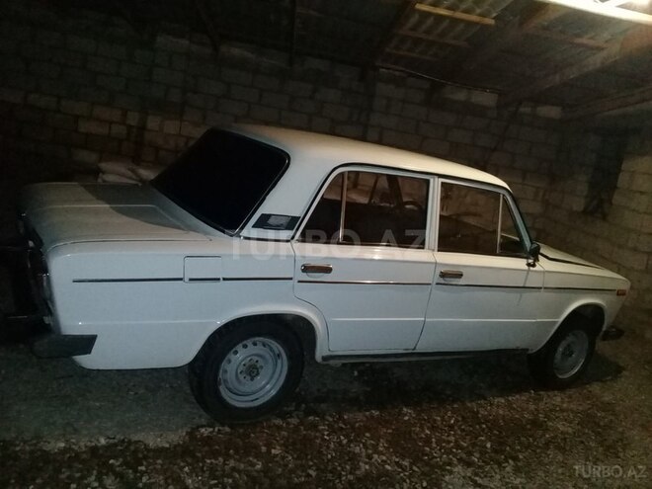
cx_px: 326
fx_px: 584
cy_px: 244
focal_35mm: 31
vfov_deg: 45.4
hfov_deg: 58.4
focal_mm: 3.3
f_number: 2.2
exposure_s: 1/20
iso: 640
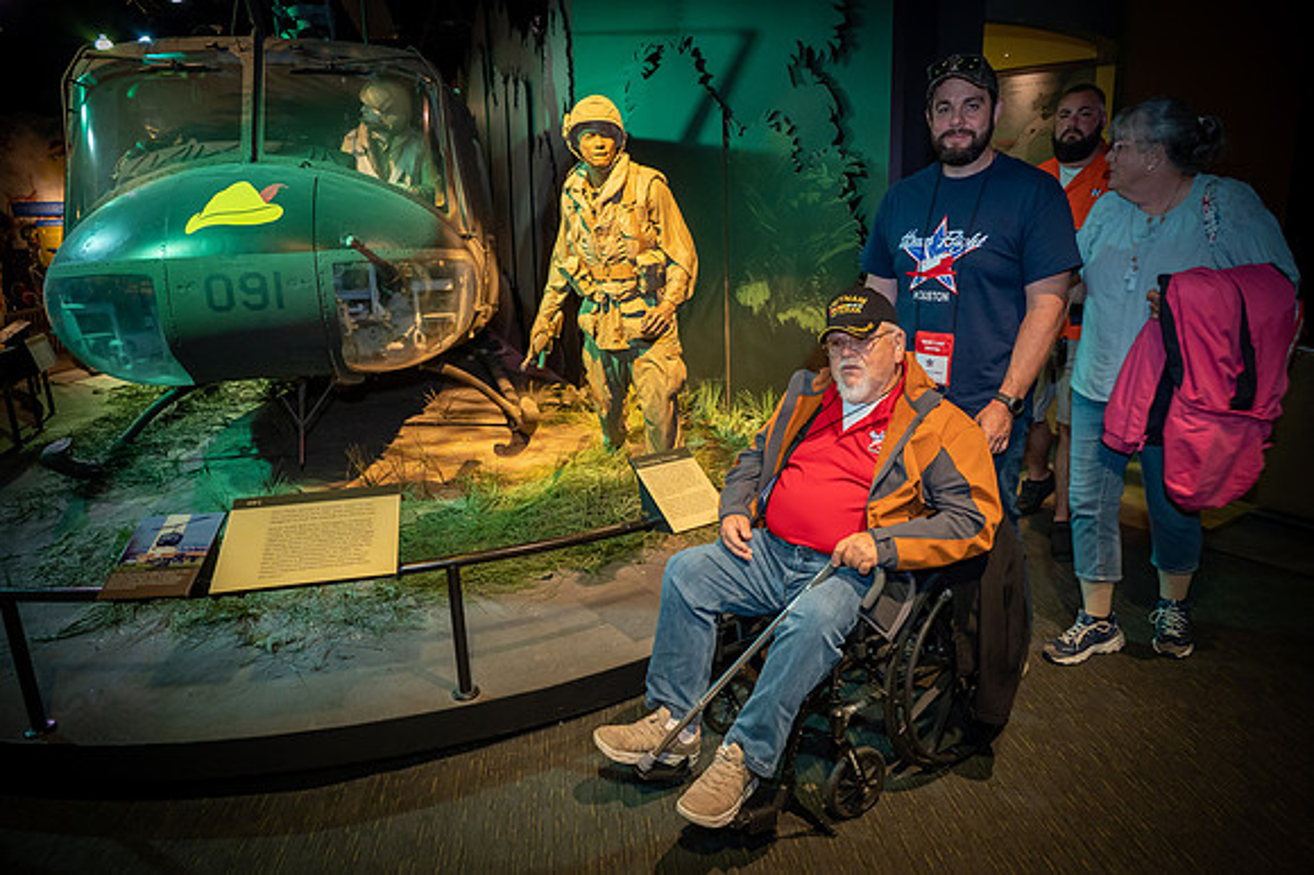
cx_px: 657
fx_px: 875
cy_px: 438
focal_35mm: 24
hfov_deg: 73.8
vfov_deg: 53.1
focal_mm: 24
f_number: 5
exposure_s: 1/30
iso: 2800
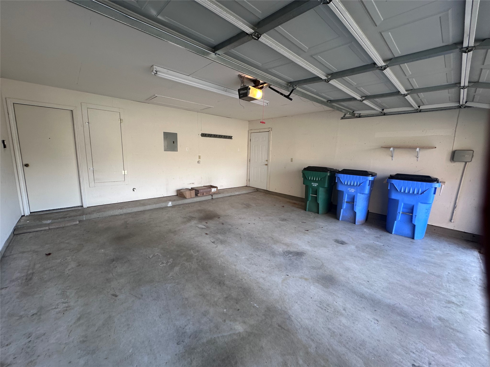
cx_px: 245
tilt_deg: -8.6
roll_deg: -1.6
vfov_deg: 85.7
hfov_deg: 102.1
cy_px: 184
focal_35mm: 14
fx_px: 198
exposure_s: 1/99
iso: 80
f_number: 2.2
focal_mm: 2.22
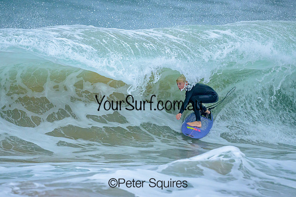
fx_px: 9000
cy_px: 73
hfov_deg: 1.9
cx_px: 131
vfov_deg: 1.3
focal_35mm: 1094
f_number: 6.3
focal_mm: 800
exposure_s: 1/3200
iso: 1600
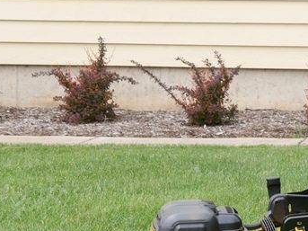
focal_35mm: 203
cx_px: 339
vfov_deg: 7.3
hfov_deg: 9.7
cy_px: 176
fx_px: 1806
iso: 200
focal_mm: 34
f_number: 6.3
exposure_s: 1/250
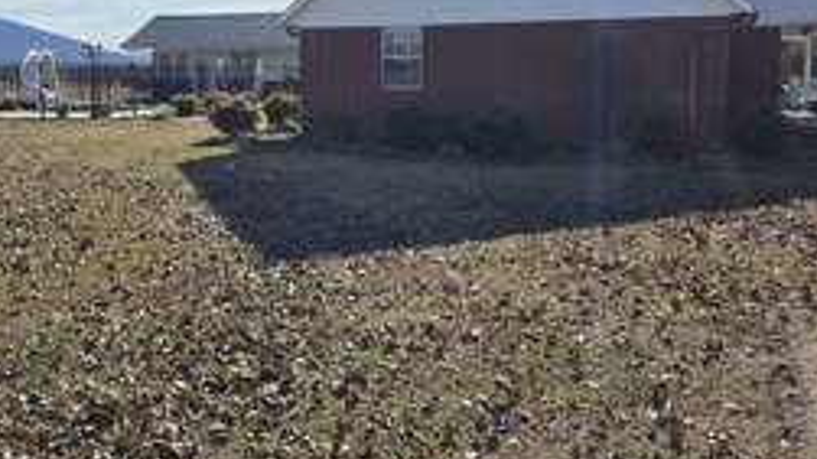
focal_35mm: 40
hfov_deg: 50.4
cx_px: 365
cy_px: 156
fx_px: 866
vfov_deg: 29.5
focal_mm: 6.3
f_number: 1.7
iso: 12
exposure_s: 1/1192
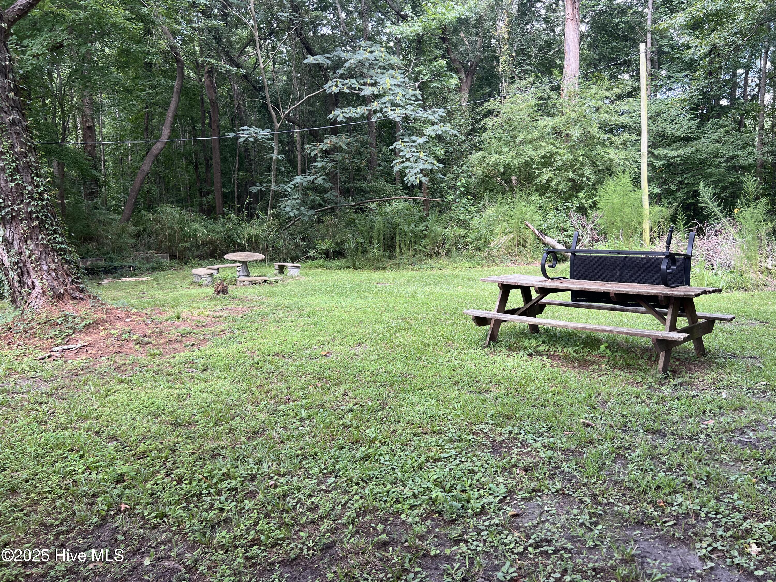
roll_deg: +1.5
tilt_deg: -5.5
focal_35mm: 26
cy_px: 291
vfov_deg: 53.1
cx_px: 388
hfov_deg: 67.3
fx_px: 583
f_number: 1.5
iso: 32
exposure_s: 1/124
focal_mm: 5.7
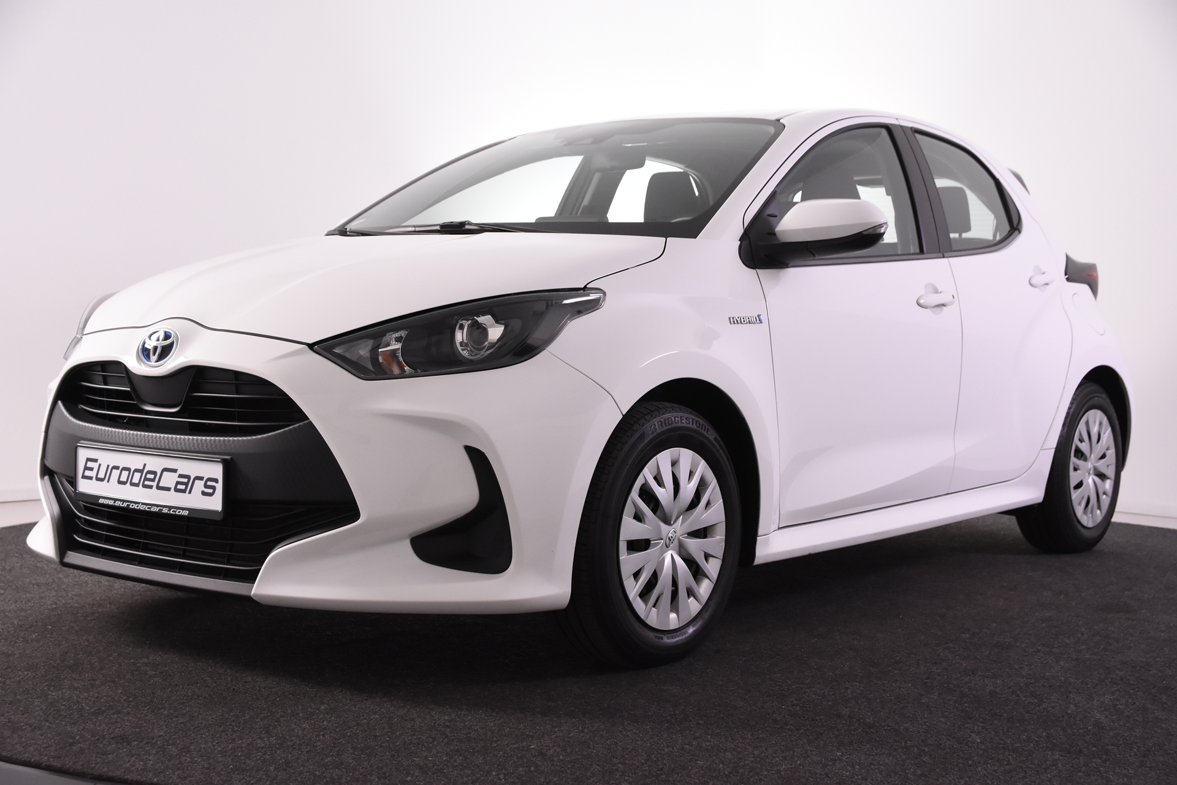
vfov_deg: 26.5
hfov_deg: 38.9
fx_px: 1667
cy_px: 392
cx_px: 588
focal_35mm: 51
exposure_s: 1/100
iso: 1600
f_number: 5
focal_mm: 34
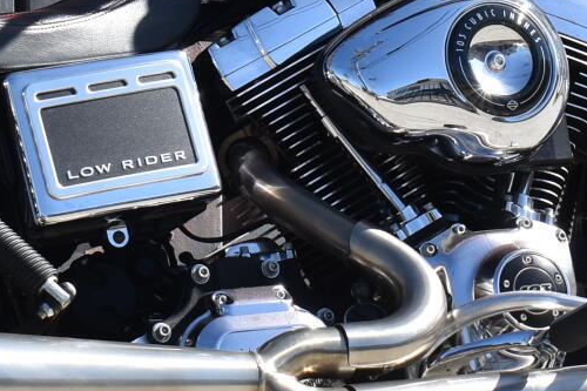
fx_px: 3129
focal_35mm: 192
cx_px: 229
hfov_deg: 10.7
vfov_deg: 7.1
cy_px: 65
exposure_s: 1/250
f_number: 8
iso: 140
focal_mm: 32
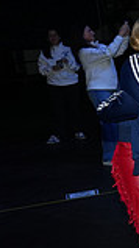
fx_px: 605
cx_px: 450
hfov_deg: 9.4
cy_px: 127
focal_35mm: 92
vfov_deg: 23.2
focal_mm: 24
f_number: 9
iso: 1250
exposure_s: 1/250
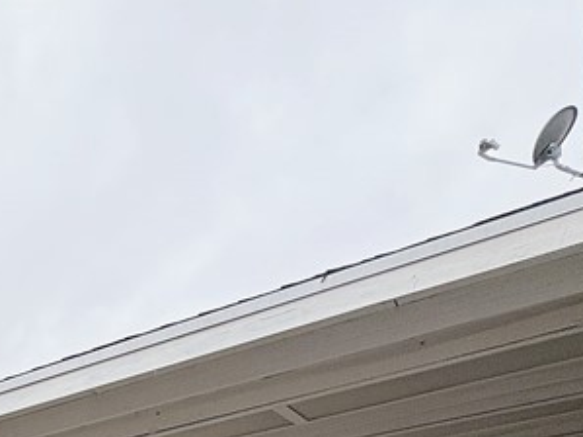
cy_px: 603
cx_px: -279
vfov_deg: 25.1
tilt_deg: -0.8
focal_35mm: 48
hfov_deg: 27.8
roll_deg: +0.7
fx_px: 808
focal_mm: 2.22
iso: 40
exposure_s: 1/980
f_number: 2.2
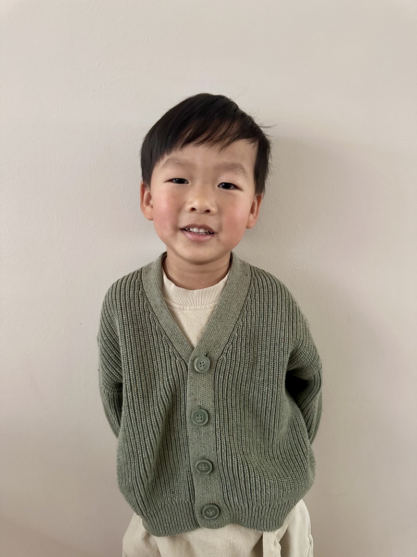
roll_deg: +0.9
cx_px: 208
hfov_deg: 56.8
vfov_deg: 71.6
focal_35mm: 24
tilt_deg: -4.7
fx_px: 386
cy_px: 278
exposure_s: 1/38
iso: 1000
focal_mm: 6.86
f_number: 1.78
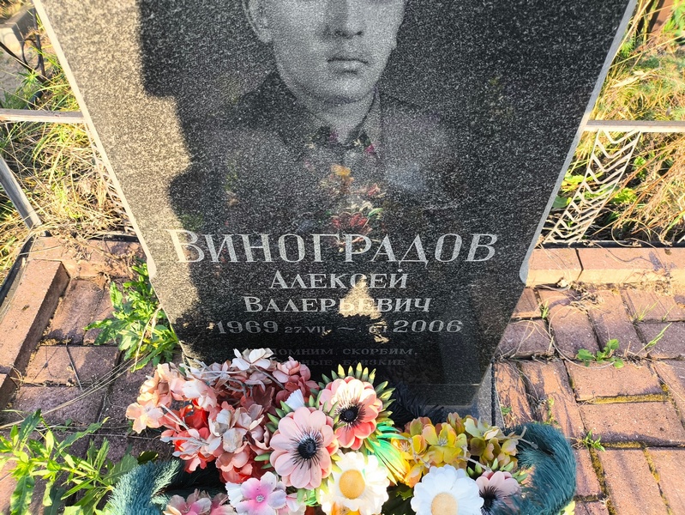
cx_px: 342
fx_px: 495
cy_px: 258
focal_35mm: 25
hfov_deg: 69.4
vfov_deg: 54.9
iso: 50
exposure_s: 1/180
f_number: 1.7
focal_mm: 4.71
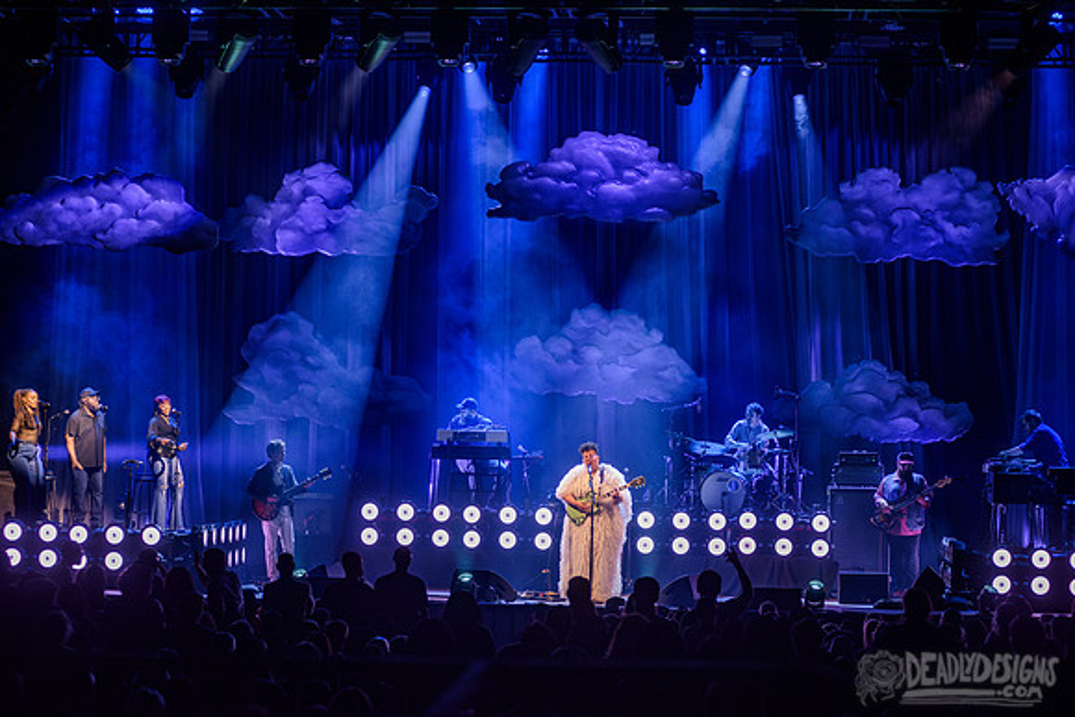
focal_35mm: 82
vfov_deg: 16.7
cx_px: 543
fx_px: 2437
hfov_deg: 24.9
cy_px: 355
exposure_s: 1/640
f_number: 4.5
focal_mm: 80
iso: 2500
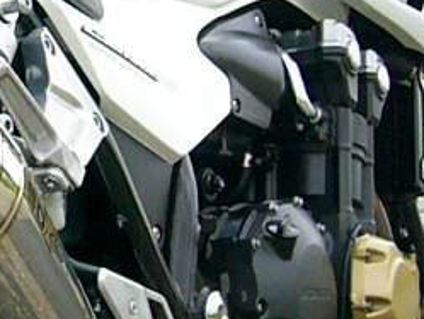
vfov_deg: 16.4
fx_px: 1103
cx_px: -99
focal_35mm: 90
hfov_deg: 20.2
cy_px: 167
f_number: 5.6
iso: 80
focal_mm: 5.8
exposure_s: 1/1000
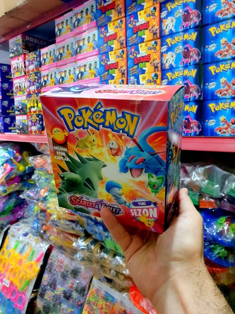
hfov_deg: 53.1
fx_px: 235
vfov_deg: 67.3
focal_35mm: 26
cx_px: 118
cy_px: 157
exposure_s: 1/50
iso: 800
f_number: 2.4
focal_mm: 4.32
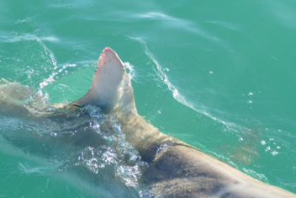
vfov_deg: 13.2
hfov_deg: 19.5
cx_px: 67
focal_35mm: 104
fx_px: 855
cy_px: 104
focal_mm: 22.2
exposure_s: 1/250
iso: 125
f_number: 3.5
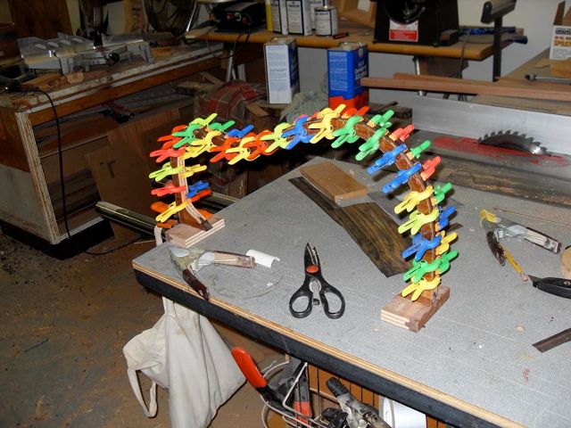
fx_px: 577
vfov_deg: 40.7
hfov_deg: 52.6
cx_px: 286
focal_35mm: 35
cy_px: 214
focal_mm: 6.3
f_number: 2.8
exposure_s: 1/45
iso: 100
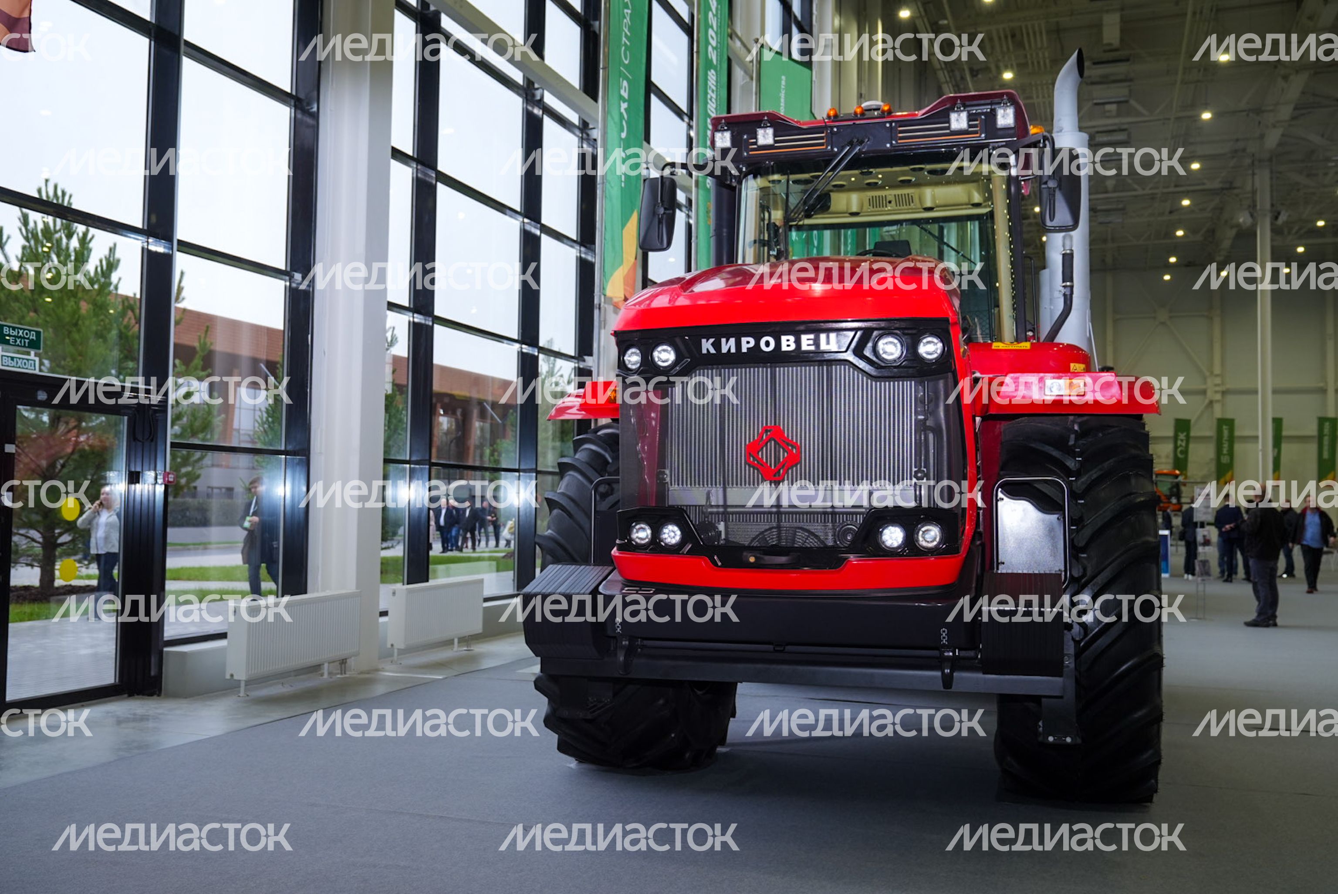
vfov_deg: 40.0
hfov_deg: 57.2
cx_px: 669
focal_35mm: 33
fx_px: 1227
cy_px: 447
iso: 500
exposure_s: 1/250
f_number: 4
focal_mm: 33
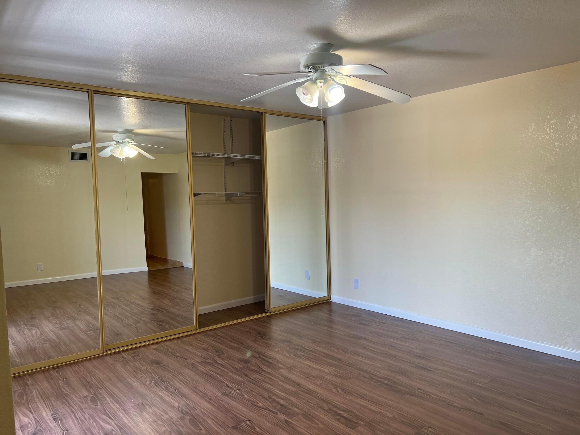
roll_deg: +1.1
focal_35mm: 26
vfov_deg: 53.1
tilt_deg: -4.4
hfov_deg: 67.3
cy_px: 218
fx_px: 436
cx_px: 290
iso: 80
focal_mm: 5.7
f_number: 1.5
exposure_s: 1/120
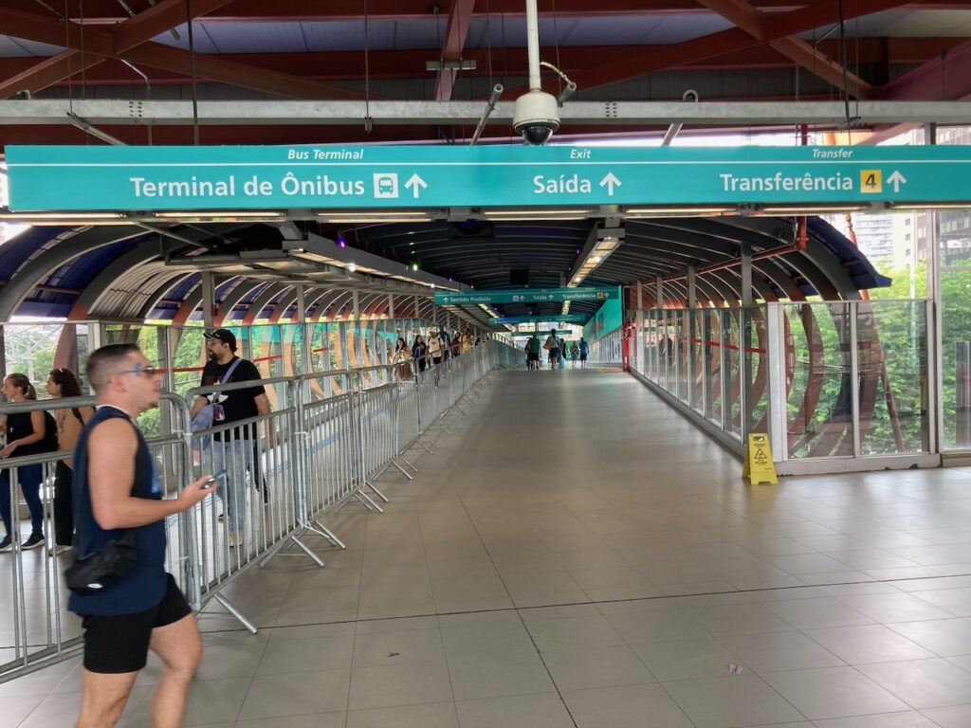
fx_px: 785
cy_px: 364
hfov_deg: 63.4
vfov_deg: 49.7
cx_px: 486
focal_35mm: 28
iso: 64
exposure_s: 1/120
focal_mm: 3.99
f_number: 1.8
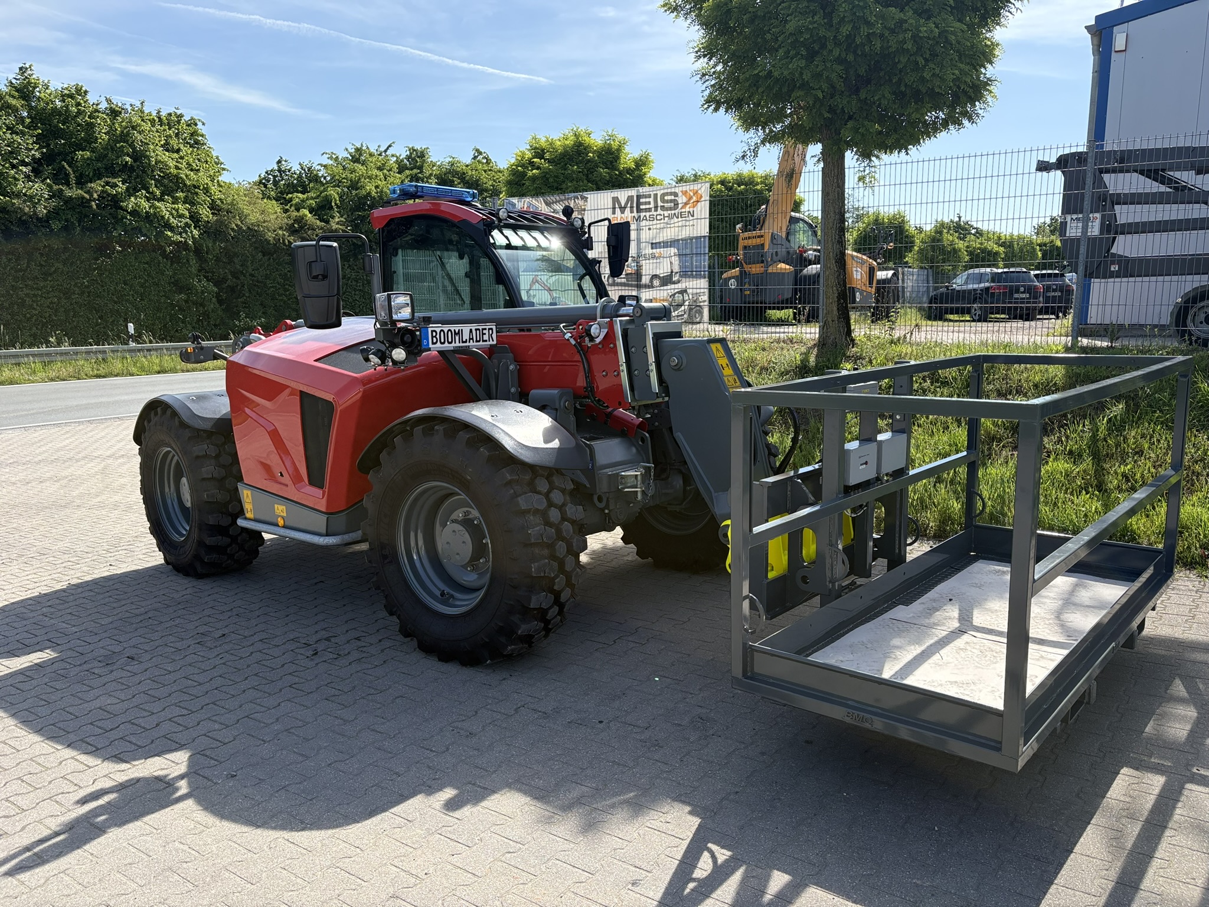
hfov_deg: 67.3
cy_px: 454
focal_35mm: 26
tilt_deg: -11.2
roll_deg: +1.0
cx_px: 604
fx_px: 908
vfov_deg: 53.1
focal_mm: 5.96
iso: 64
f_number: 1.6
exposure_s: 1/2208
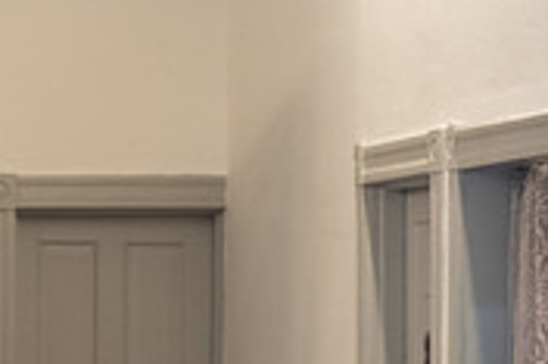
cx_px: -230
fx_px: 4714
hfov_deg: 6.6
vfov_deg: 4.4
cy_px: 480
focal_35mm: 310
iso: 1600
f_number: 2.8
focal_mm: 75
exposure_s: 1/200
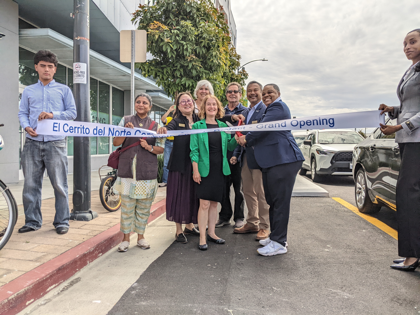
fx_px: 328
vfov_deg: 51.4
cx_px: 210
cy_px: 158
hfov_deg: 65.3
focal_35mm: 27
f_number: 1.8
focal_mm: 4.44
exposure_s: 1/2933
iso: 43
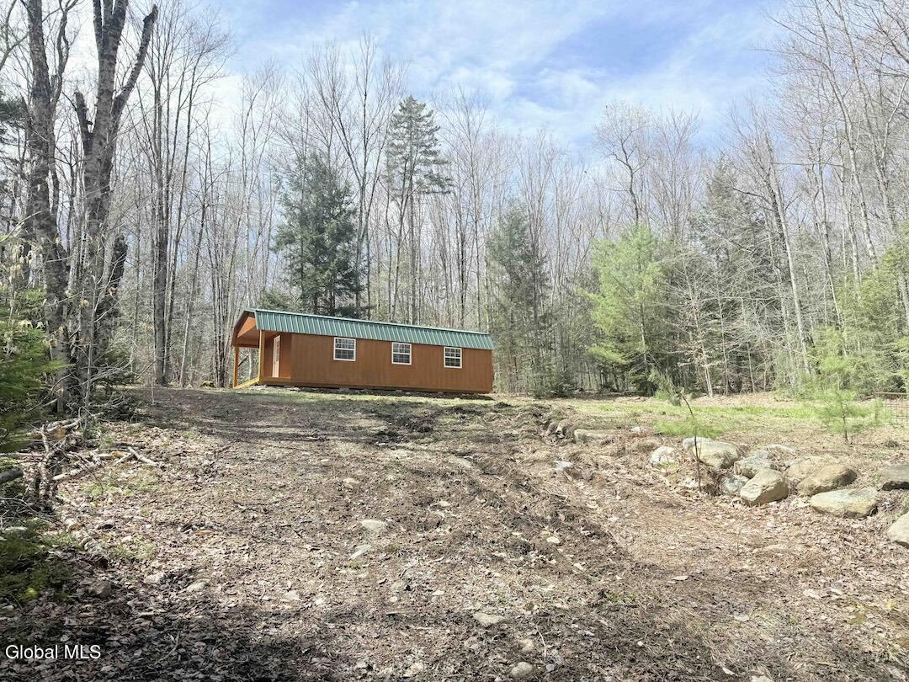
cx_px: 454
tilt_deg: +11.0
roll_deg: +1.5
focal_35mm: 24
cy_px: 341
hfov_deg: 71.6
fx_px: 630
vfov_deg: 56.8
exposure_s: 1/2703
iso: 80
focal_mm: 6.76
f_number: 1.78
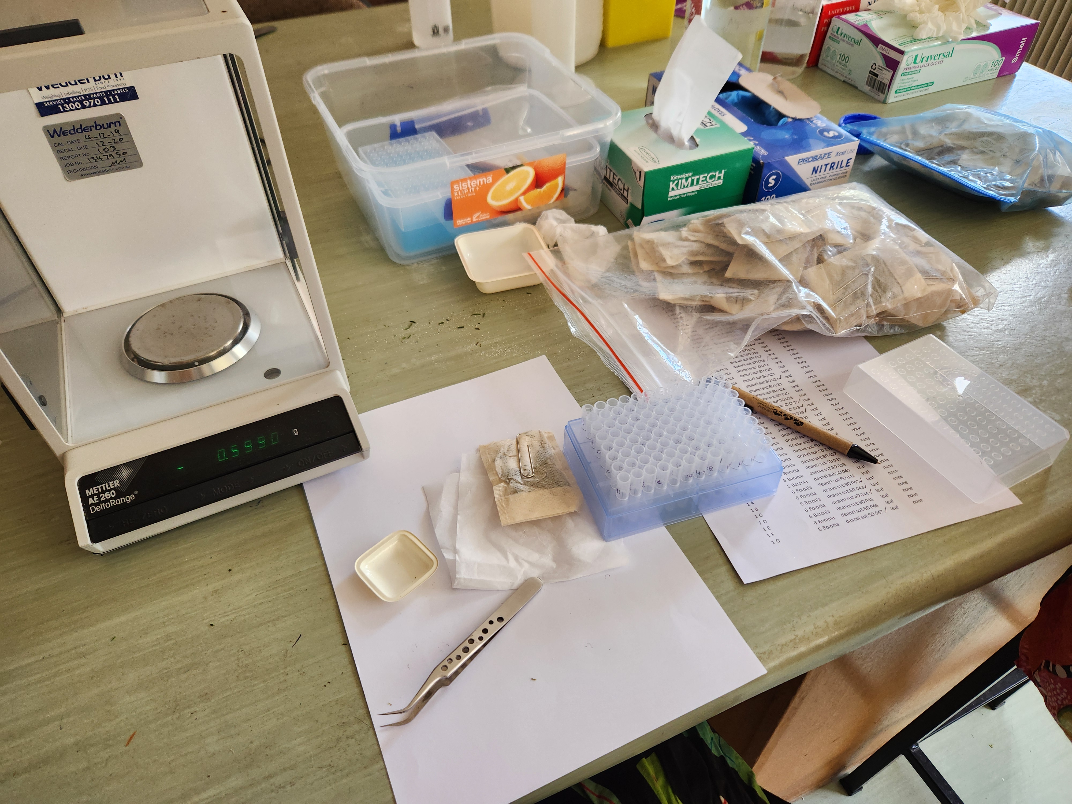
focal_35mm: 23
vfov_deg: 58.9
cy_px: 402
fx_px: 712
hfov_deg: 73.9
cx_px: 536
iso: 200
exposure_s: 1/180
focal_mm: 5.4
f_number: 1.8
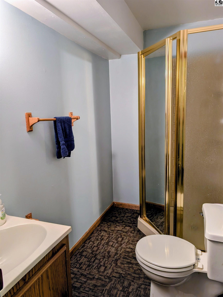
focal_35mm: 24
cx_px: 112
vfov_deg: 71.5
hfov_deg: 56.9
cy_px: 148
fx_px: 206
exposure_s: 1/24
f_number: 1.68
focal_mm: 6.9
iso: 21
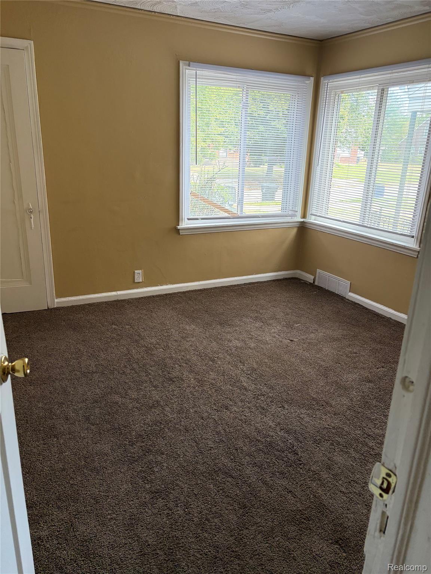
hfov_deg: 53.1
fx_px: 432
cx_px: 216
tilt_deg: -18.2
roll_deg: -2.7
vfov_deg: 67.3
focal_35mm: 26
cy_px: 287
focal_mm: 5.96
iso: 125
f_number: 1.6
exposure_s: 1/132
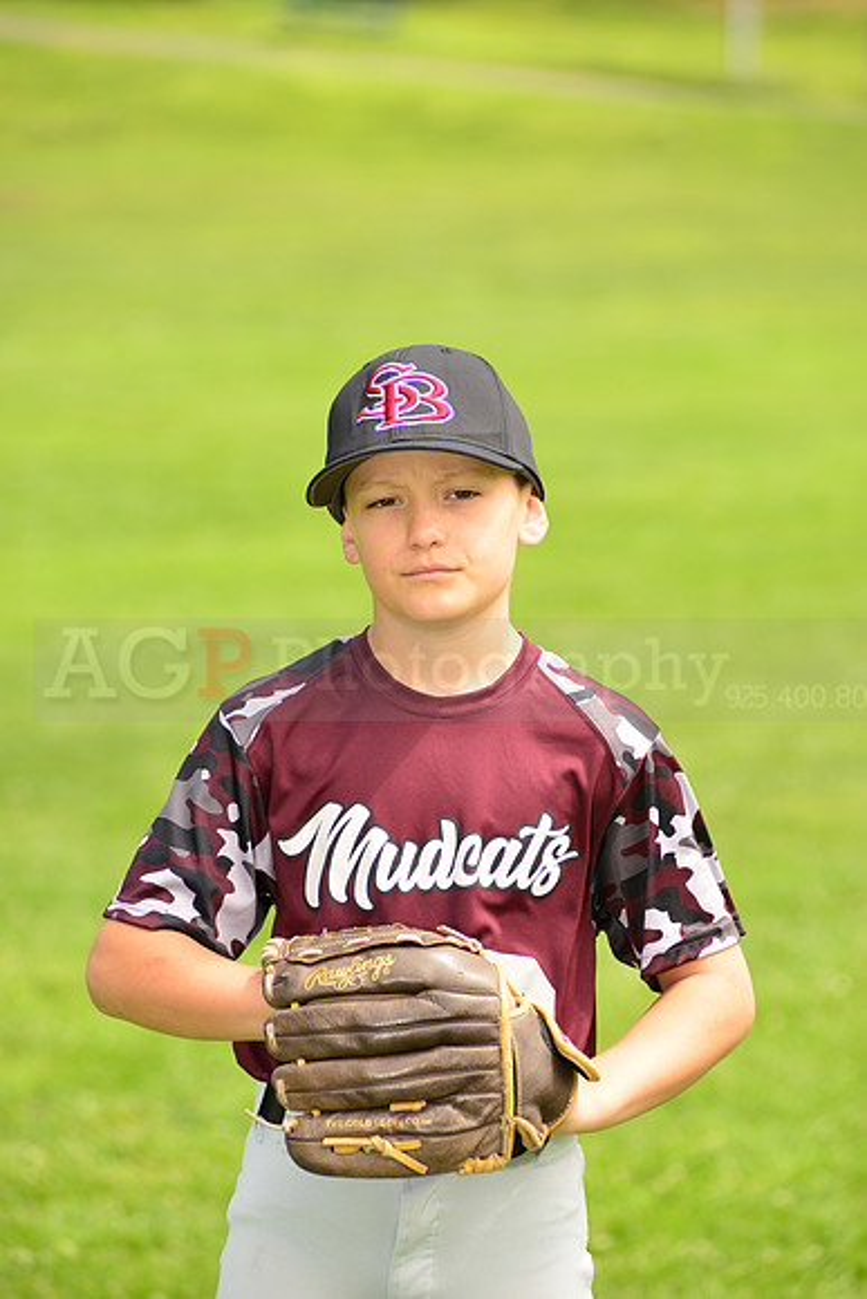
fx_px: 5776
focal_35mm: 160
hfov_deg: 8.6
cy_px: 650
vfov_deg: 12.8
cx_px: 434
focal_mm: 160
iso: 100
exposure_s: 1/250
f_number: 5
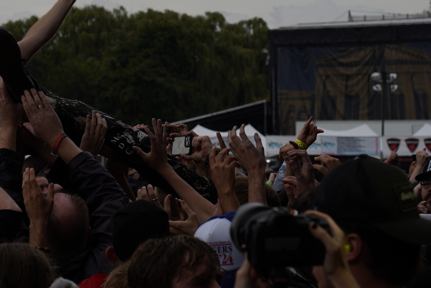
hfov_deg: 10.8
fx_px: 2274
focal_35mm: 190
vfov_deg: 7.2
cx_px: 69
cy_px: 29
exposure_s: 1/640
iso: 100
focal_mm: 100
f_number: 8
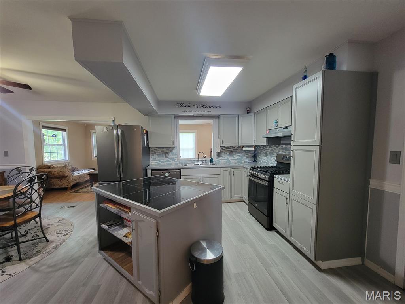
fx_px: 152
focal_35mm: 13
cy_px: 152
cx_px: 202
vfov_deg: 89.9
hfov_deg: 106.2
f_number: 2.2
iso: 320
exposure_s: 1/30
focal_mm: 2.2
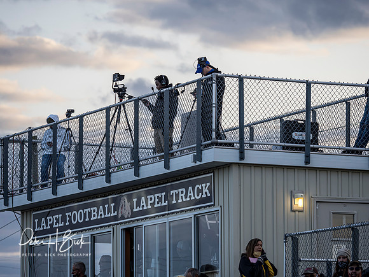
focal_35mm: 250
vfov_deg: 5.9
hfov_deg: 7.9
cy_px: 138
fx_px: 2665
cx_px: 184
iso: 160
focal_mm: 125
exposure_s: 1/640
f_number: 2.8
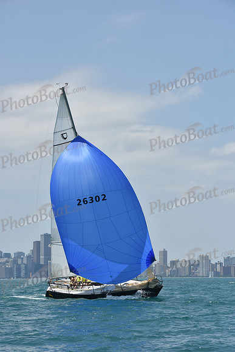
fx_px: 998
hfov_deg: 13.4
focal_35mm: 102
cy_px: 176
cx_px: 118
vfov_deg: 20.0
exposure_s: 1/1250
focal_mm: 102
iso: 250
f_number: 9
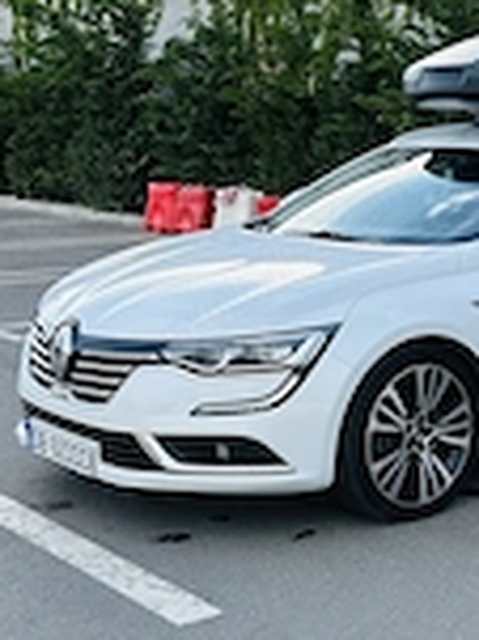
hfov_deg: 20.8
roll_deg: -1.4
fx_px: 1275
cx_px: 445
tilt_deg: -10.2
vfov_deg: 28.2
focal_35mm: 69
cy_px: 326
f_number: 1.5
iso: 50
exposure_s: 1/1089
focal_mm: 5.7
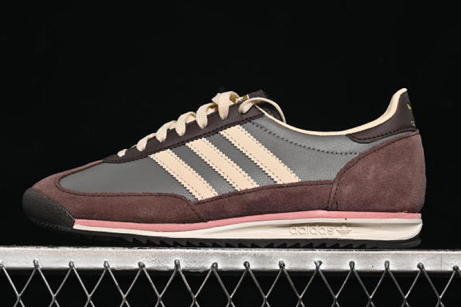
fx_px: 1306
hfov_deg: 20.0
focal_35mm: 102
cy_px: 118
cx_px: 222
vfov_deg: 13.4
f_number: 6.3
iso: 160
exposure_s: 1/50
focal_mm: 50
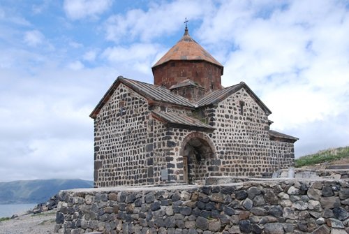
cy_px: 117
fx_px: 379
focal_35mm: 39
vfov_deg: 34.3
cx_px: 174
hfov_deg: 49.5
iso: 100
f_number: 8
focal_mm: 26
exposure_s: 1/250
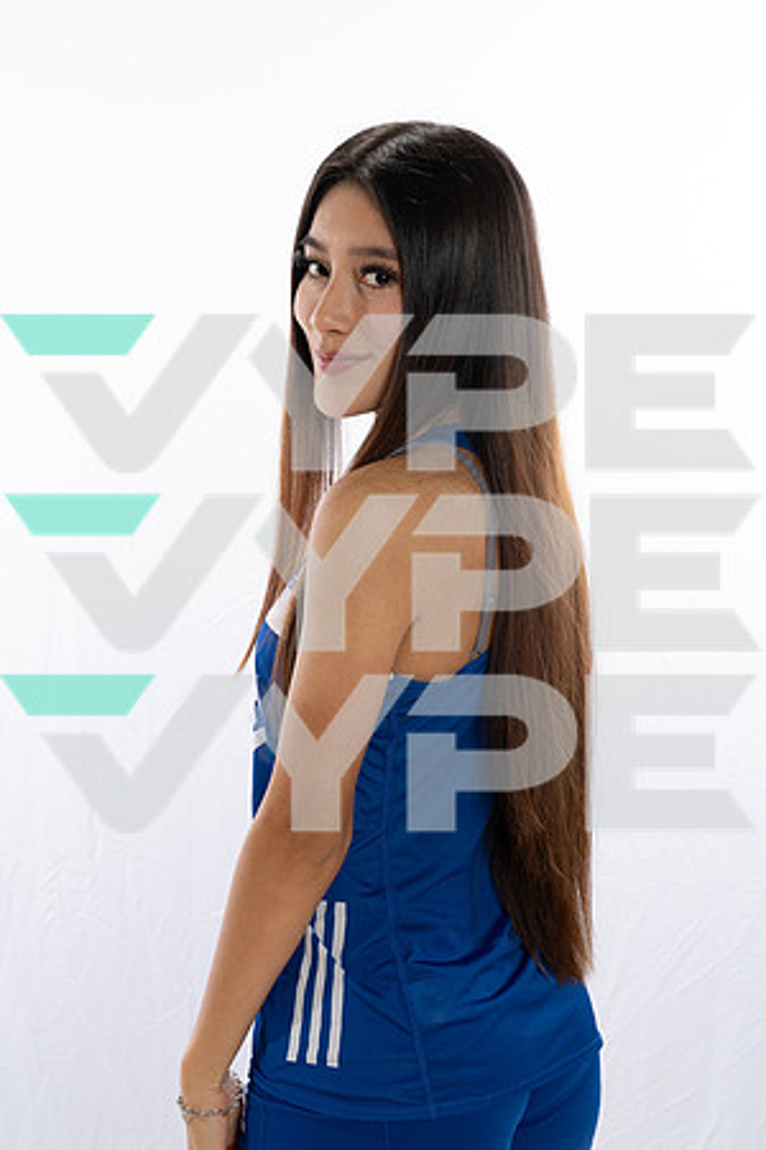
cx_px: 383
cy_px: 575
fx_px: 2234
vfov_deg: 28.8
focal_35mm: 70
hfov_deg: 19.5
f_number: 11
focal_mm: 70
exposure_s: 1/250
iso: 1250
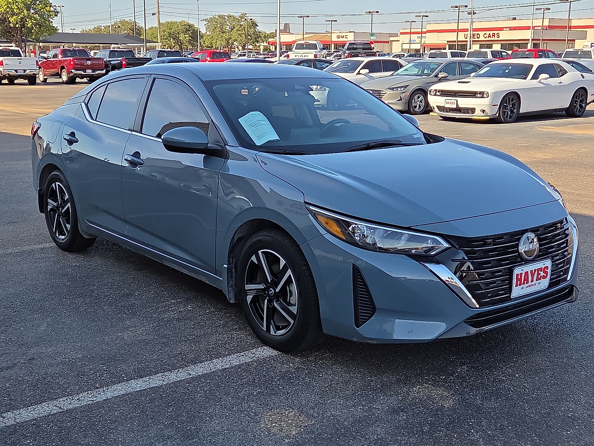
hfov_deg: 42.9
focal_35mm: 44
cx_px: 297
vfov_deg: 32.9
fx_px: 755
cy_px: 223
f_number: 1.8
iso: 25
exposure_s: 1/909
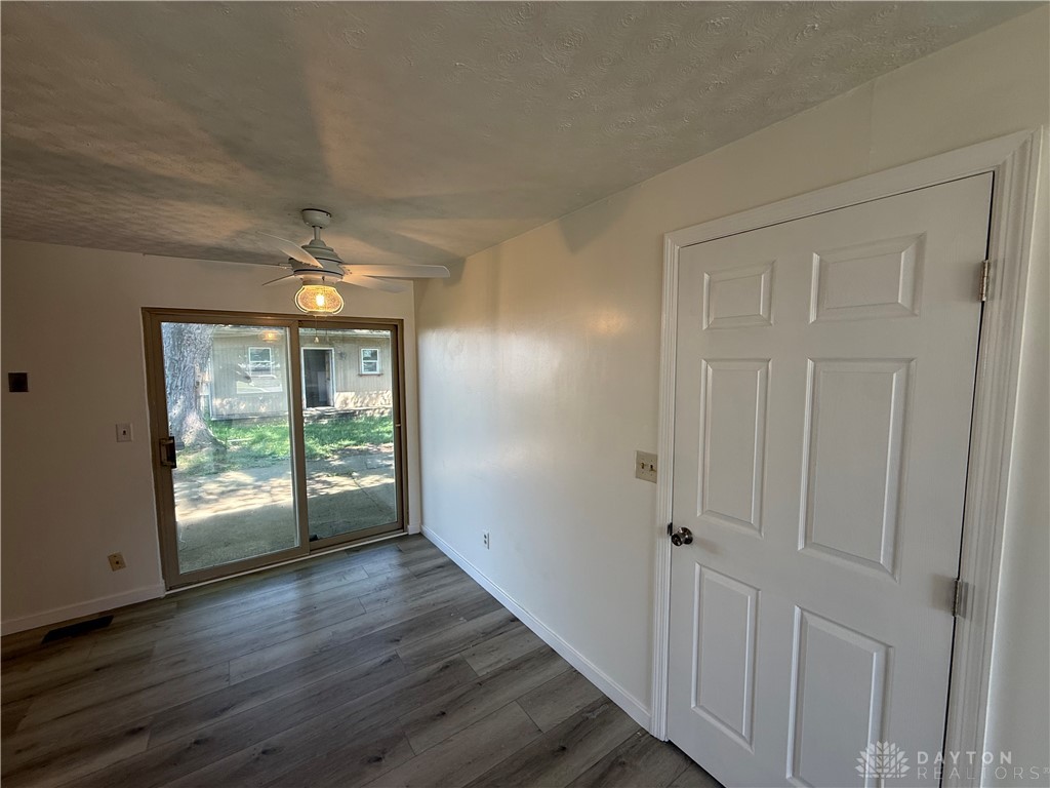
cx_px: 525
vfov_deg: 85.7
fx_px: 425
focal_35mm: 14
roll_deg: +0.0
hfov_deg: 102.1
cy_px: 394
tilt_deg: -4.4
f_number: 2.2
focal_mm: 2.22
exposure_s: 1/120
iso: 80
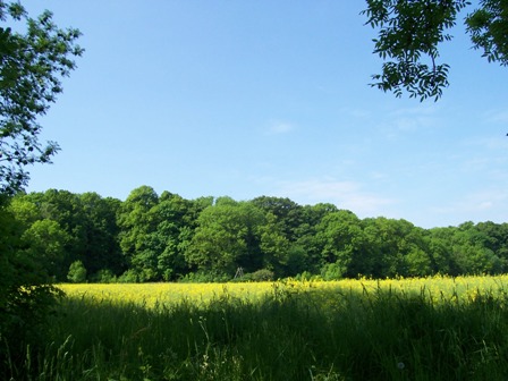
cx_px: 254
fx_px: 499
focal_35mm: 34
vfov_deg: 41.8
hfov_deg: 54.0
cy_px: 190
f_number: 5.6
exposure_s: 1/250
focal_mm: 5.6
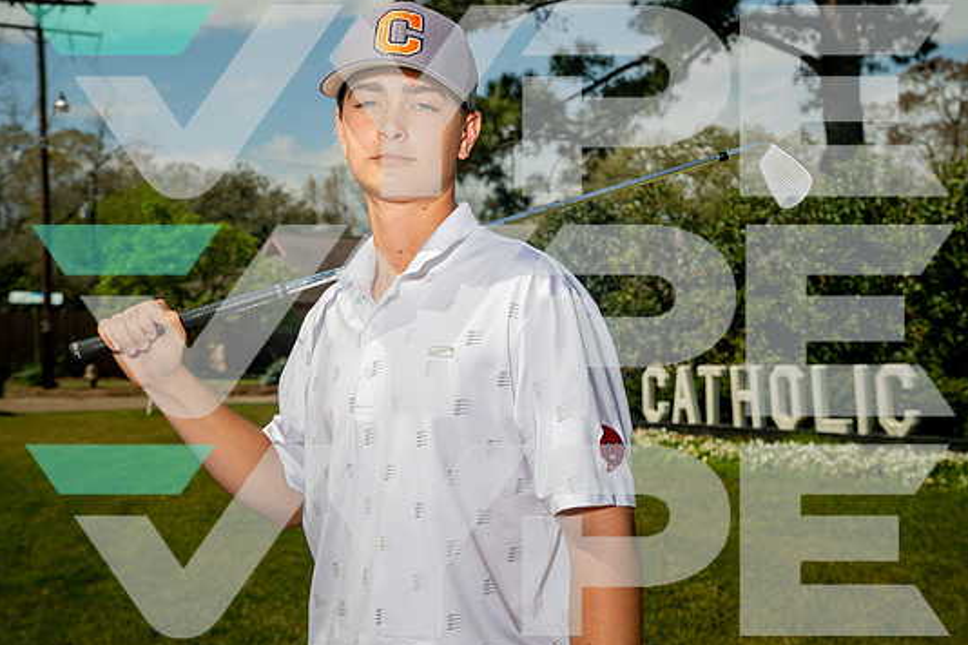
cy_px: 322
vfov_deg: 27.0
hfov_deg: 39.6
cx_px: 493
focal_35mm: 50
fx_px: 1344
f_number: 8
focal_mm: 46
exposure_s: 1/250
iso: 100
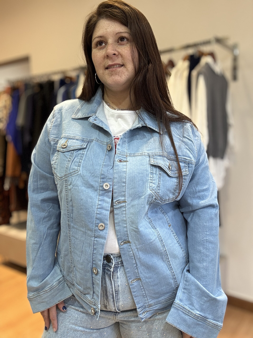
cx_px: 126
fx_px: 292
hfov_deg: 46.8
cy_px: 169
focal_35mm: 30
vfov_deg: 60.0
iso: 64
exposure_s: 1/50
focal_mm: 2.69
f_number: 1.9
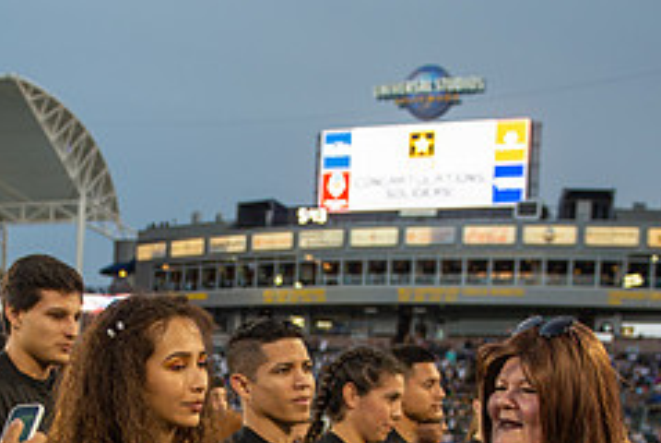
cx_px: 224
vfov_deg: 20.4
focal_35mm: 63
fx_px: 1158
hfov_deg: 31.6
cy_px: 511
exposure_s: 1/500
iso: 400
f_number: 2.8
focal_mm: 26
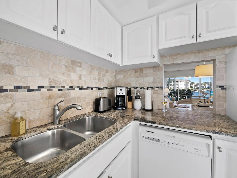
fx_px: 96
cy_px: 89
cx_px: 118
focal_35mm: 14
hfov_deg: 102.0
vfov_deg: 85.7
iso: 250
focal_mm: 7
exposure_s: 1/4
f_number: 11
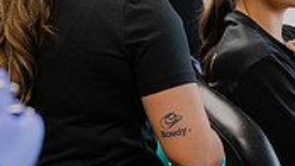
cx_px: 186
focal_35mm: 291
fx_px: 2277
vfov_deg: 4.2
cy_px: 80
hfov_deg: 7.4
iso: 3600
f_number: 4.5
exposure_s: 1/250
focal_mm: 70
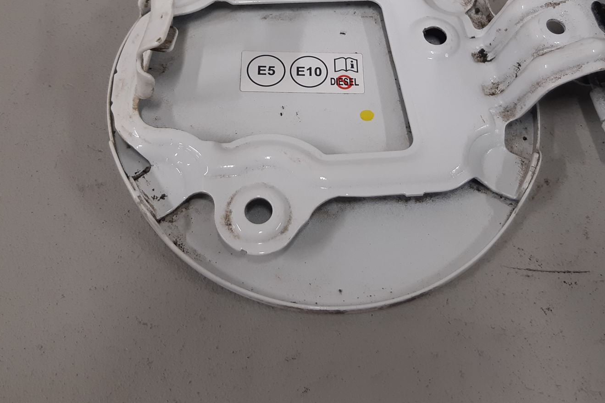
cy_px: 79
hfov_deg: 46.3
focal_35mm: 42
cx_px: 334
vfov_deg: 31.1
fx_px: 706
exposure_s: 1/50
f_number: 1.7
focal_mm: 3.93
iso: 80
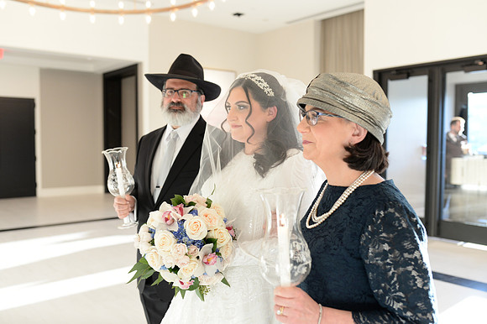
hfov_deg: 54.5
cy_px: 162
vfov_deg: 37.8
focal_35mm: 35
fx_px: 473
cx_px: 244
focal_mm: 35
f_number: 4
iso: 1000
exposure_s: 1/200
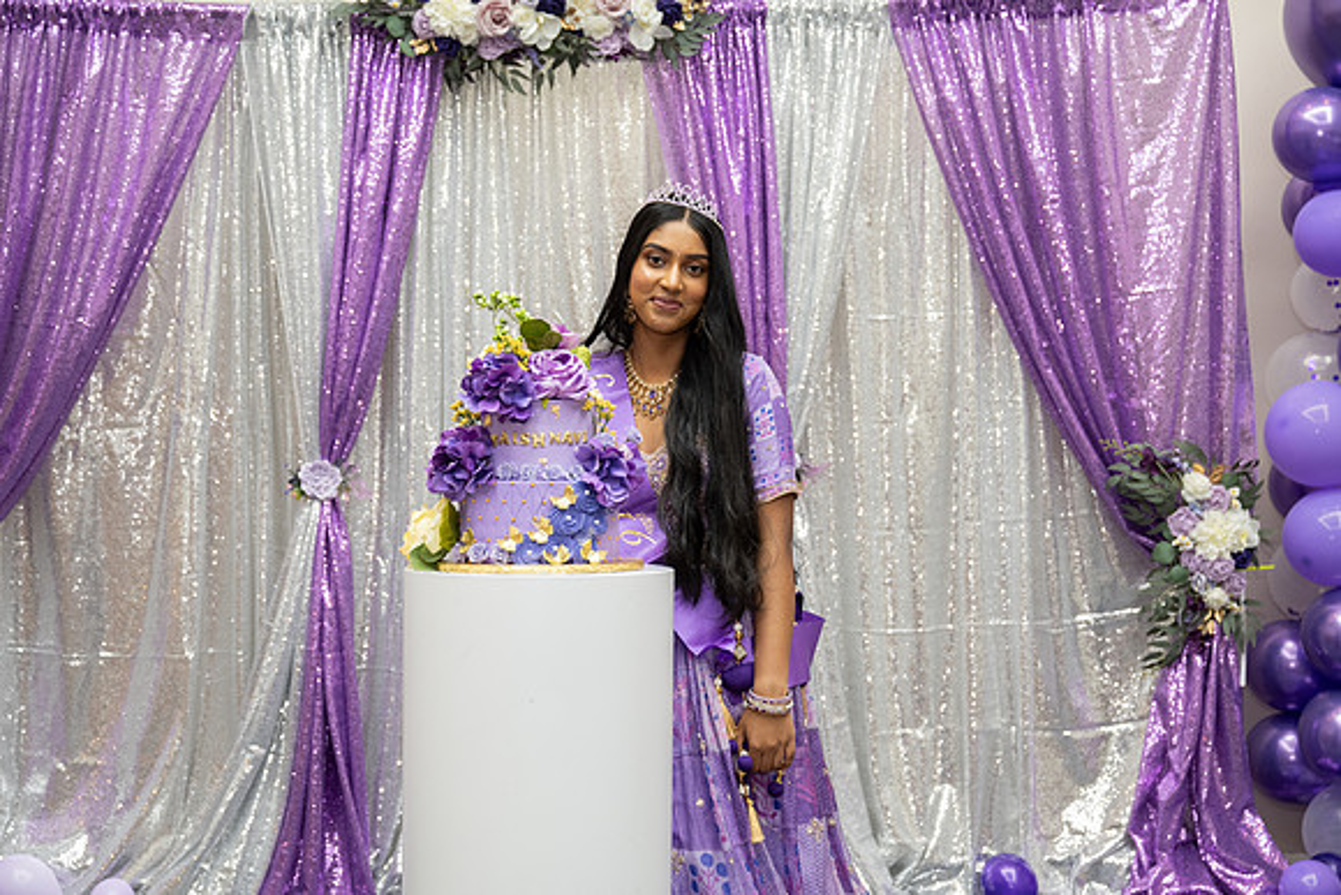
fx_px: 1977
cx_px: 670
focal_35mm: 53
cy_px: 448
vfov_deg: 25.5
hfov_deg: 37.5
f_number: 3.5
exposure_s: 1/160
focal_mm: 53
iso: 1000
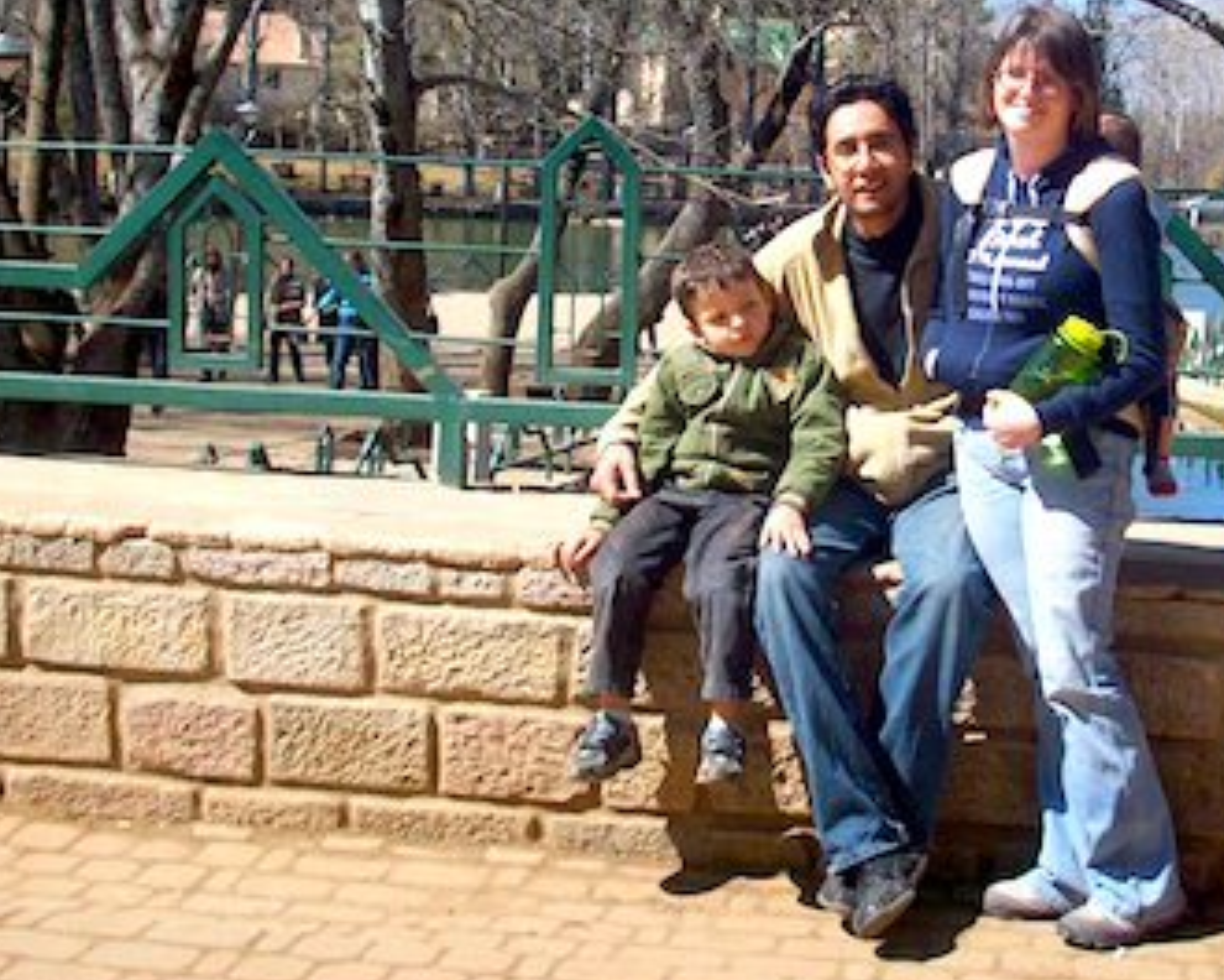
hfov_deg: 27.7
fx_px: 2463
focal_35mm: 68
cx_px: 842
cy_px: 306
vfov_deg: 22.4
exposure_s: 1/203
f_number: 6.3
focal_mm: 7.6
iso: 80
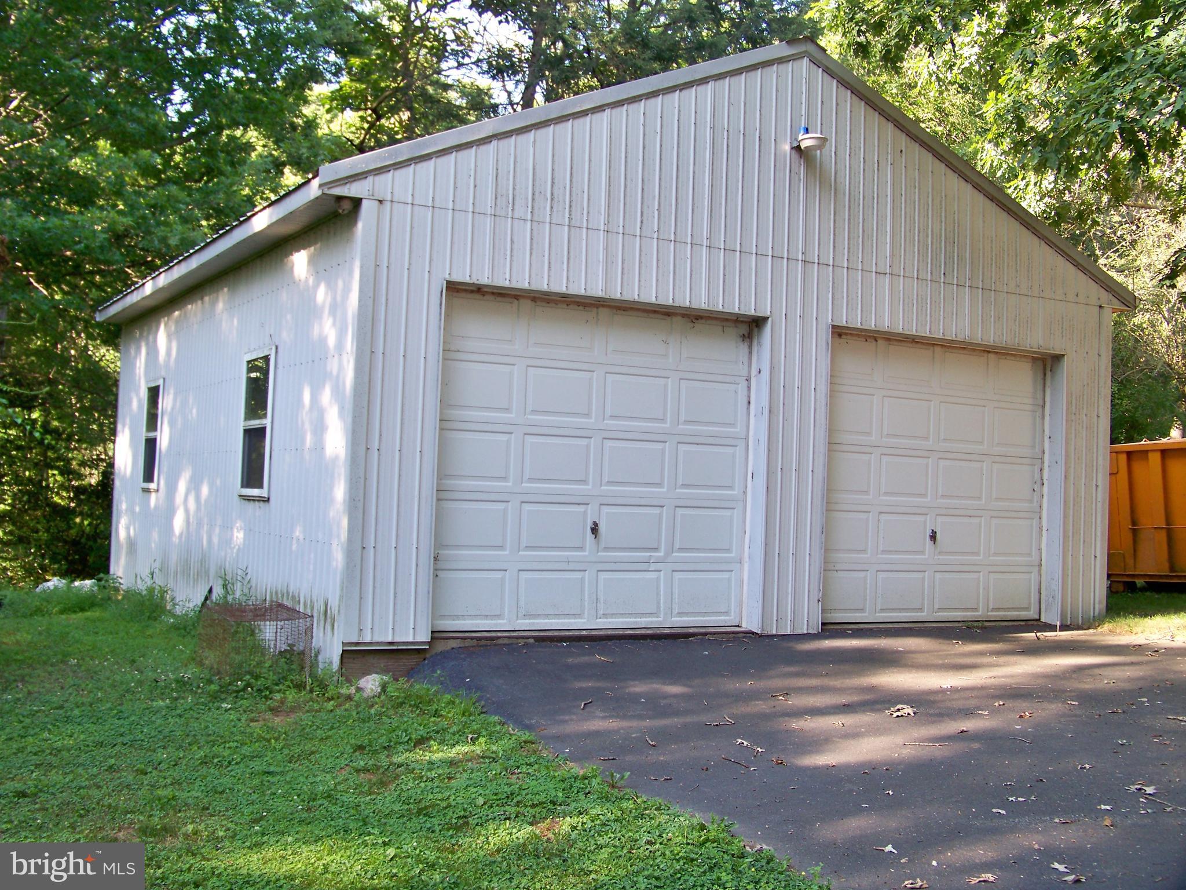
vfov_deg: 38.7
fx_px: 1268
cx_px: 593
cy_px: 445
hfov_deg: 50.1
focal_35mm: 37
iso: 64
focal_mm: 6.75
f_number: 2.8
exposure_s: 1/50
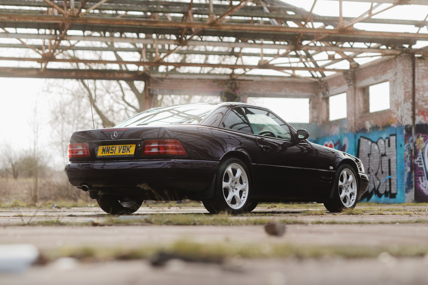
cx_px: 214
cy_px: 142
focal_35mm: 85
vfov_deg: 16.1
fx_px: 1010
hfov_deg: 23.9
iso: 100
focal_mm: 85
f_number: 2.8
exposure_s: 1/320
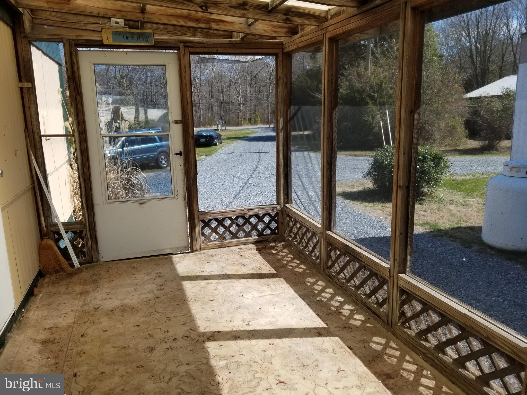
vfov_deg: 53.1
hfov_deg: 67.3
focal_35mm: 26
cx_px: 264
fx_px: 396
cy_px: 198
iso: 50
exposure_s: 1/1252
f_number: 1.7
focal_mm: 4.25
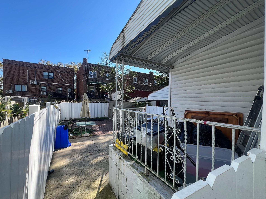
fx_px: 108
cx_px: 130
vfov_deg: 85.6
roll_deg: -1.4
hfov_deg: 102.0
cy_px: 103
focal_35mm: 14
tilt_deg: -2.0
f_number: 1.8
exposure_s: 1/547
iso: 32
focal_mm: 1.57
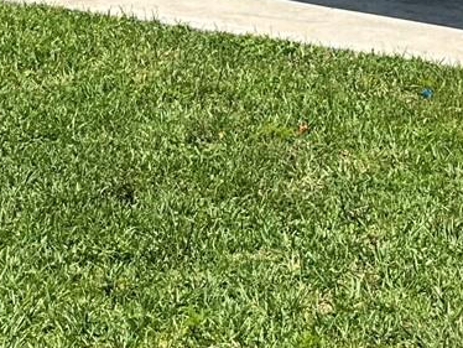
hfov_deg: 15.8
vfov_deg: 11.0
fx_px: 1660
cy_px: -316
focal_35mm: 124
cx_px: 338
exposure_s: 1/1577
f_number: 1.8
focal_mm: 3
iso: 25
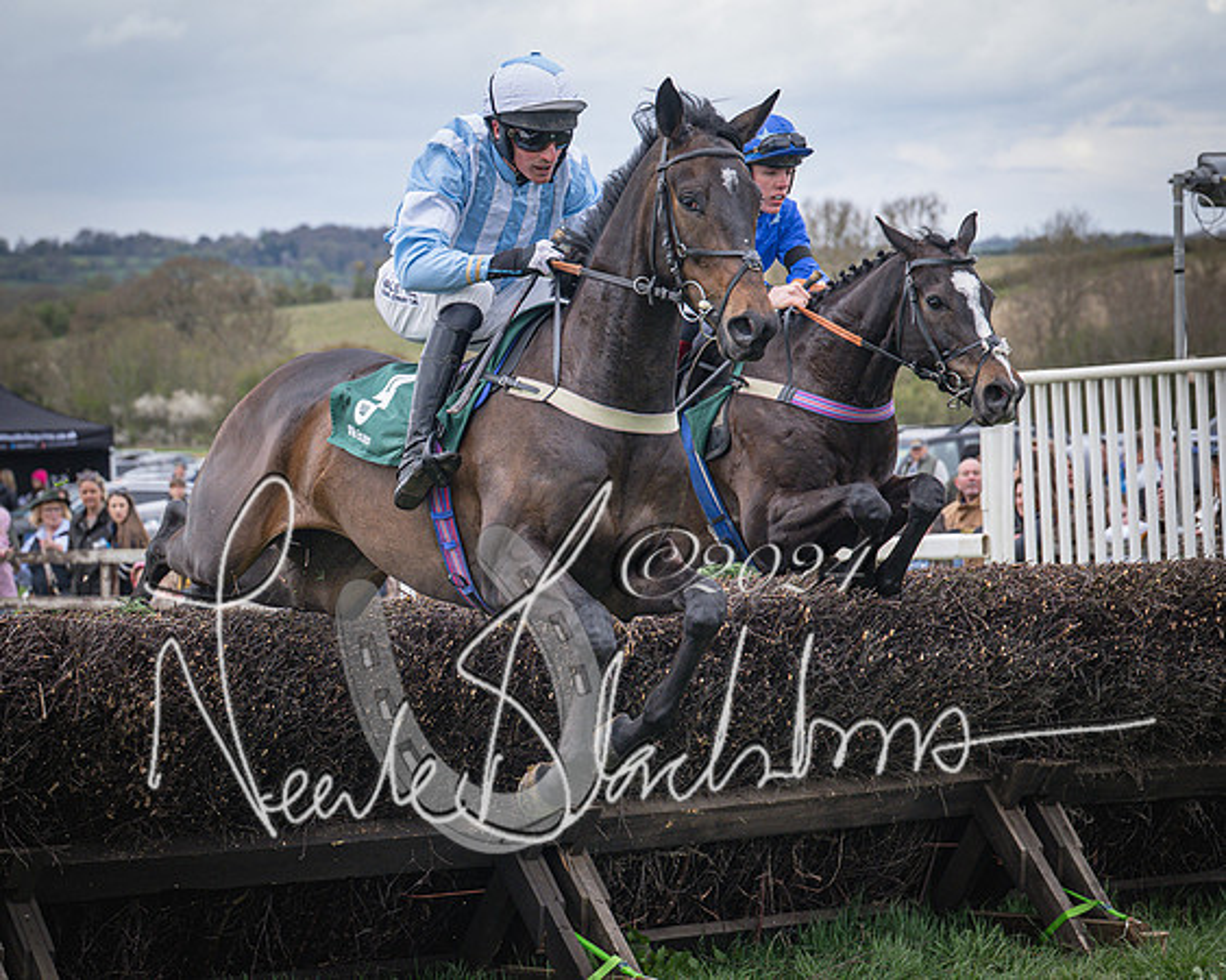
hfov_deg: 15.4
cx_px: 611
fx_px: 4546
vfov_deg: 12.3
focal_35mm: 125
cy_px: 516
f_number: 4
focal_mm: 70
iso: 500
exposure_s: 1/1600
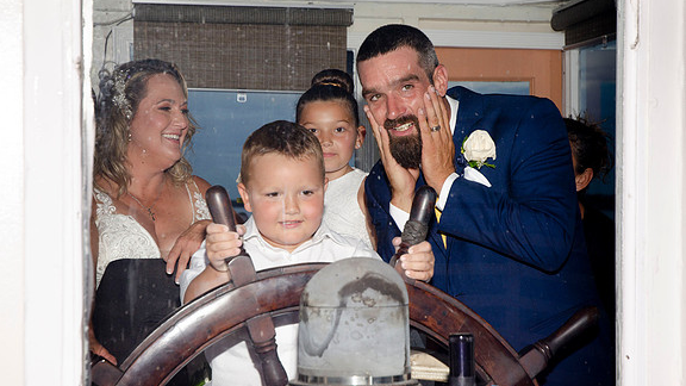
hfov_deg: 26.8
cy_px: 194
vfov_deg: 15.3
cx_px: 342
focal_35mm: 79
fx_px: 1437
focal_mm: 50
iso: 200
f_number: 5.6
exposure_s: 1/100
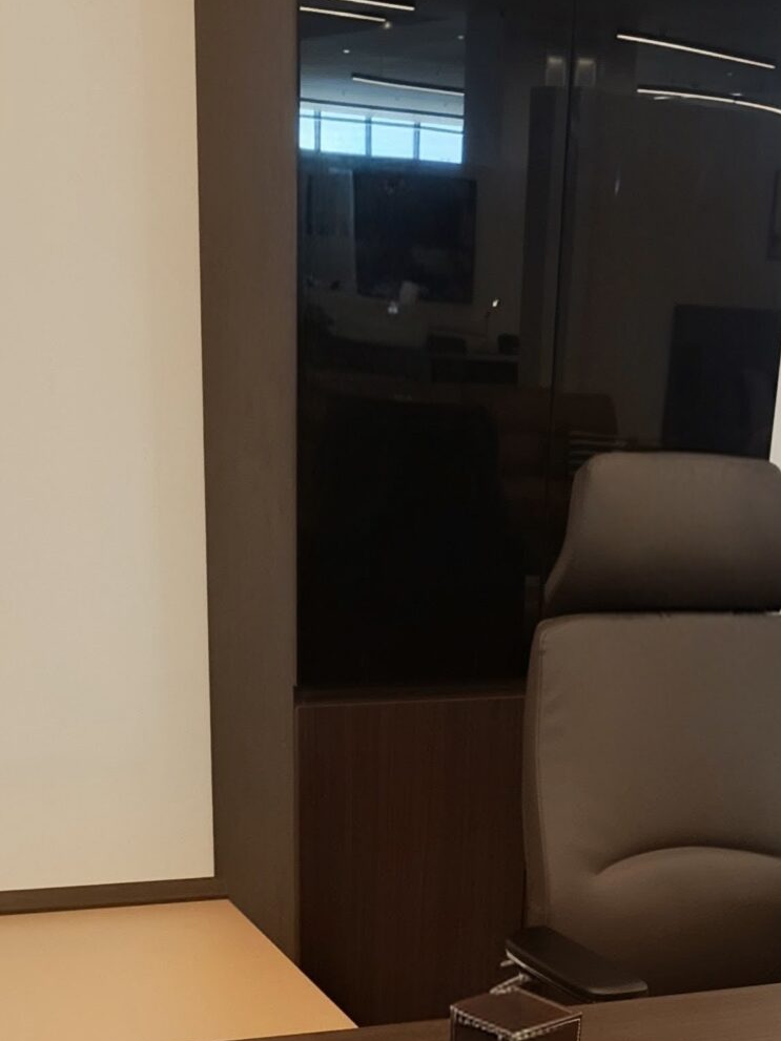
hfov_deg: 23.5
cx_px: 555
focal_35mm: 62
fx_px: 1866
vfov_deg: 27.4
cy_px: 1255
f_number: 1.75
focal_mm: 5.25
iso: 1597
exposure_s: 1/50
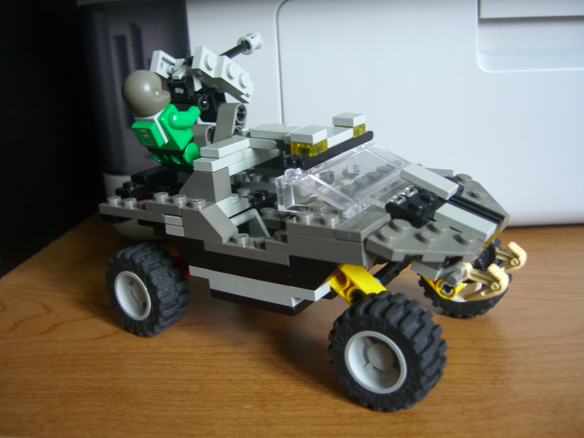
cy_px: 219
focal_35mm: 38
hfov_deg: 49.0
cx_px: 292
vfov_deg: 37.7
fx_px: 641
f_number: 2.8
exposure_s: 1/10
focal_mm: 7.9
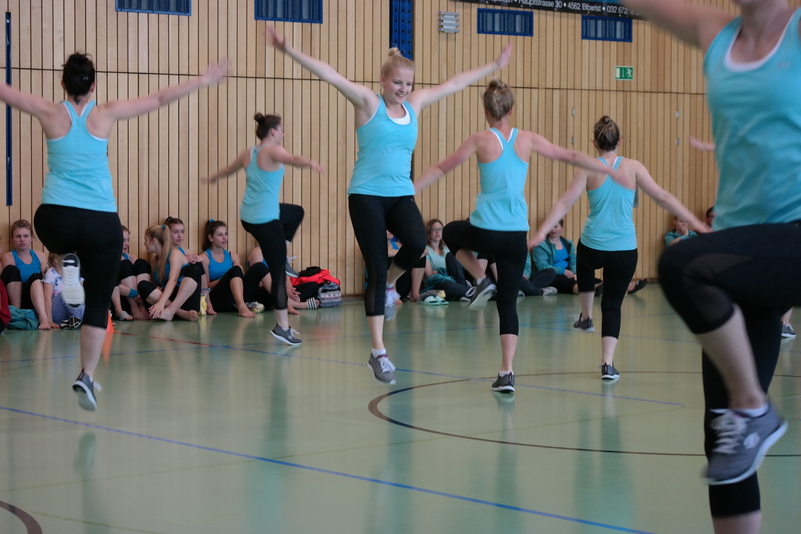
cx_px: 400
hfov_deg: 22.6
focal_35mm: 90
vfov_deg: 15.2
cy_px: 267
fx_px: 2002
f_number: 4
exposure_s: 1/100
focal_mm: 59
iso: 800
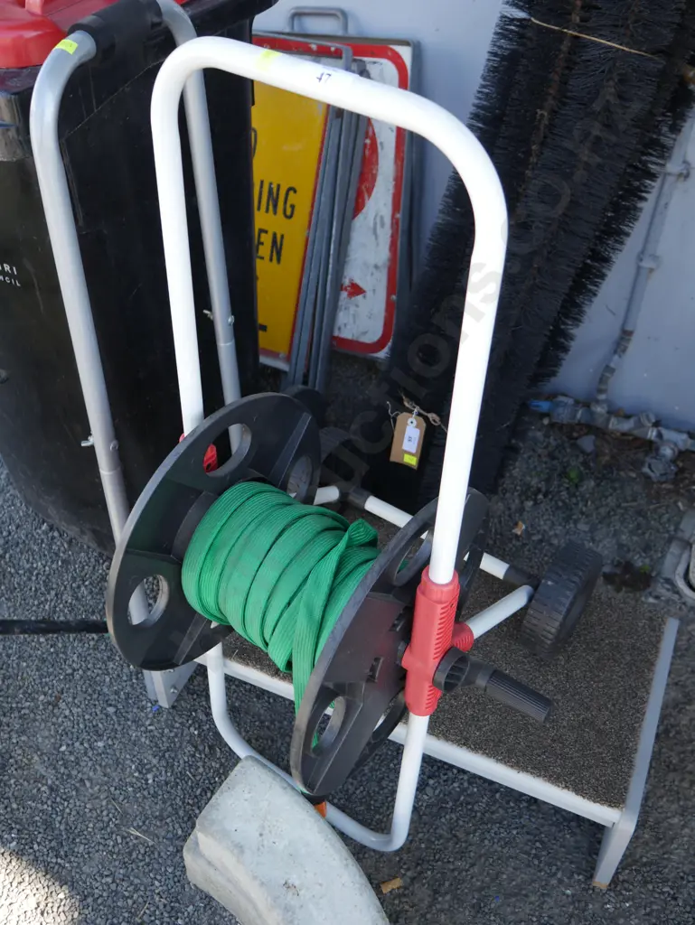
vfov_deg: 56.8
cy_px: 462
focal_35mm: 32
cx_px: 348
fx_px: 856
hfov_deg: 44.2
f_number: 4
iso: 200
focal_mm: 16
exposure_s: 1/125
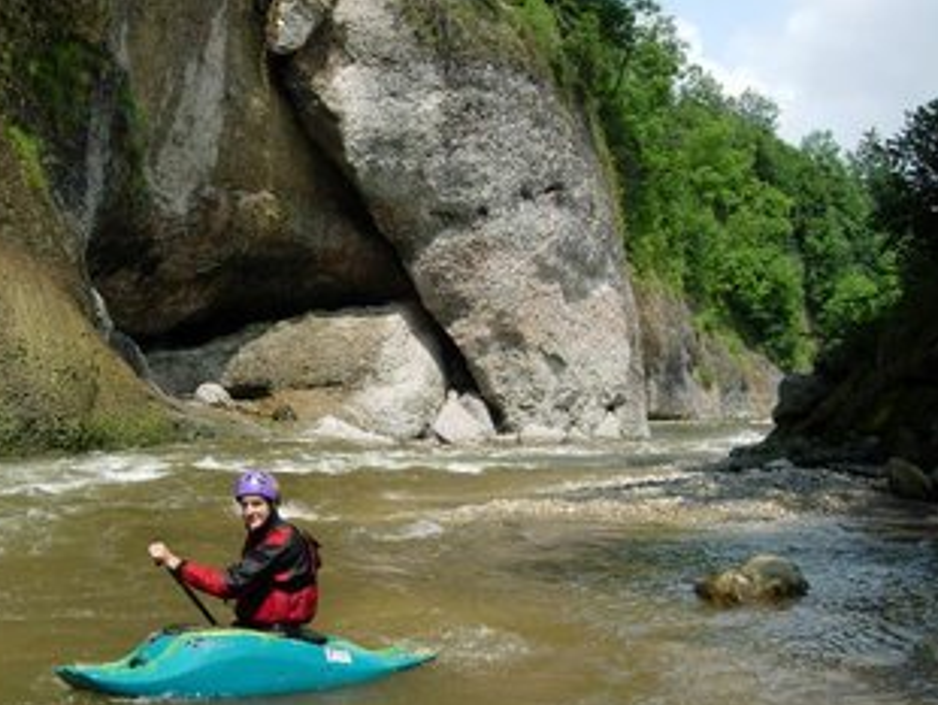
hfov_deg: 38.7
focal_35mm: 49
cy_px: 399
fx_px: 1329
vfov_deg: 29.7
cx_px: 366
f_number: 4.8
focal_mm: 7.8
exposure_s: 1/527
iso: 79
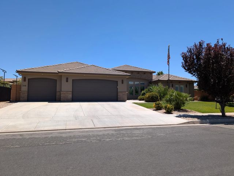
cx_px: 117
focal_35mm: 24
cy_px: 88
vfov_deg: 56.9
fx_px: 162
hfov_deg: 71.5
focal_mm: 6.9
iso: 21
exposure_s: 1/1232
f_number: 1.68
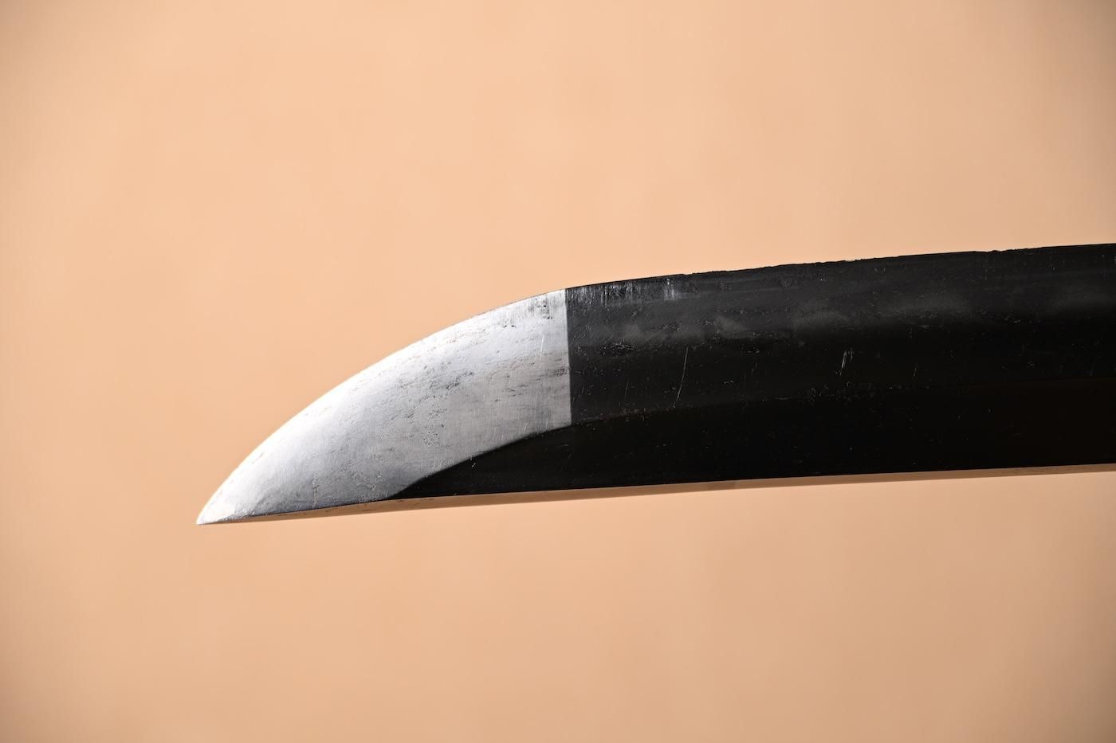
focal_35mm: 120
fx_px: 3719
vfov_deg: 11.4
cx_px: 558
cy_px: 372
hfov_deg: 17.1
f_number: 5.3
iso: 100
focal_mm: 80
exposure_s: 1/2
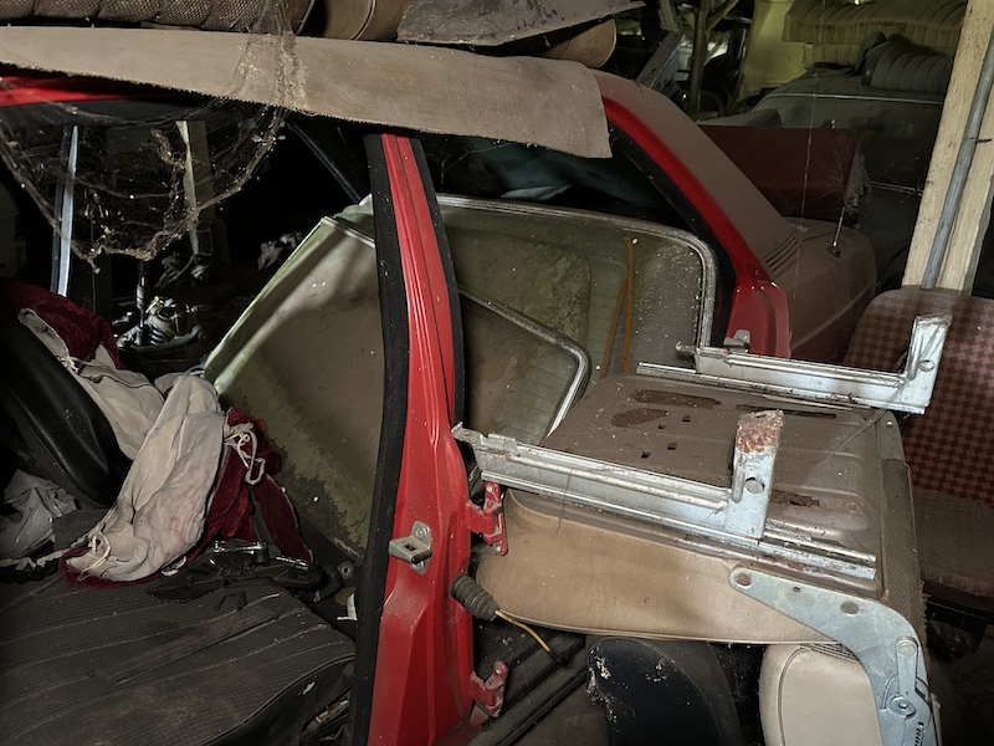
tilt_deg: -21.6
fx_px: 689
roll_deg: -1.0
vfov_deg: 56.8
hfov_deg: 71.6
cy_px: 373
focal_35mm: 24
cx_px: 497
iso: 1000
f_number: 1.78
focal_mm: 6.86
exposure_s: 1/32
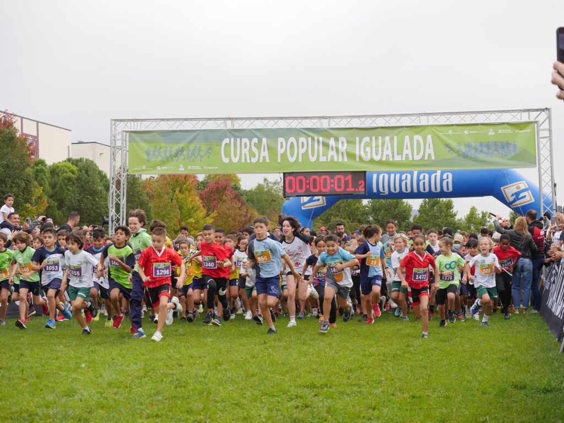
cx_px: 282
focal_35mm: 70
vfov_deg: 21.0
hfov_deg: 27.8
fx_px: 1141
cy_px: 212
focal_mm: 35
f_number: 4.5
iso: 200
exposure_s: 1/400
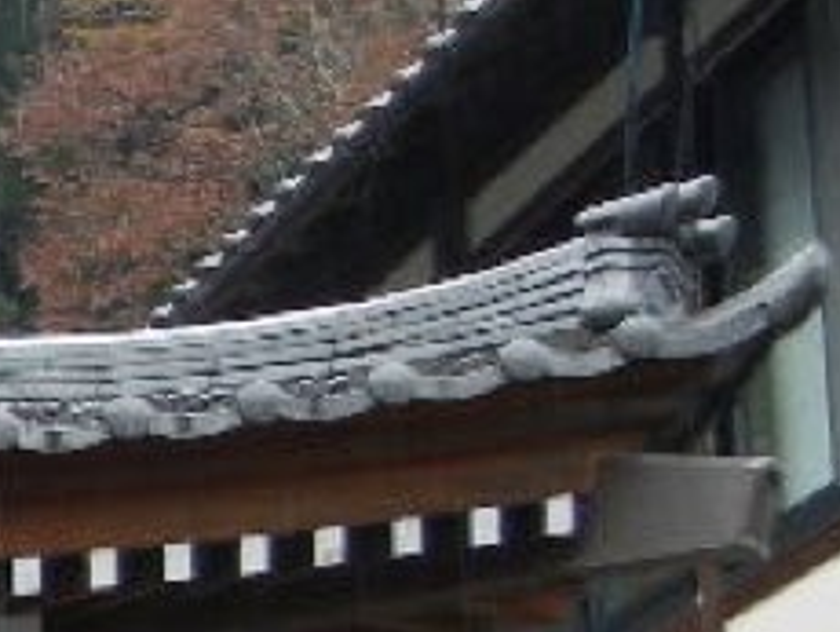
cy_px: 1220
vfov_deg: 7.6
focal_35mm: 189
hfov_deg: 9.0
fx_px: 4591
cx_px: -1402
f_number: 3.6
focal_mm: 6.2
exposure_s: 1/87
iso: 160
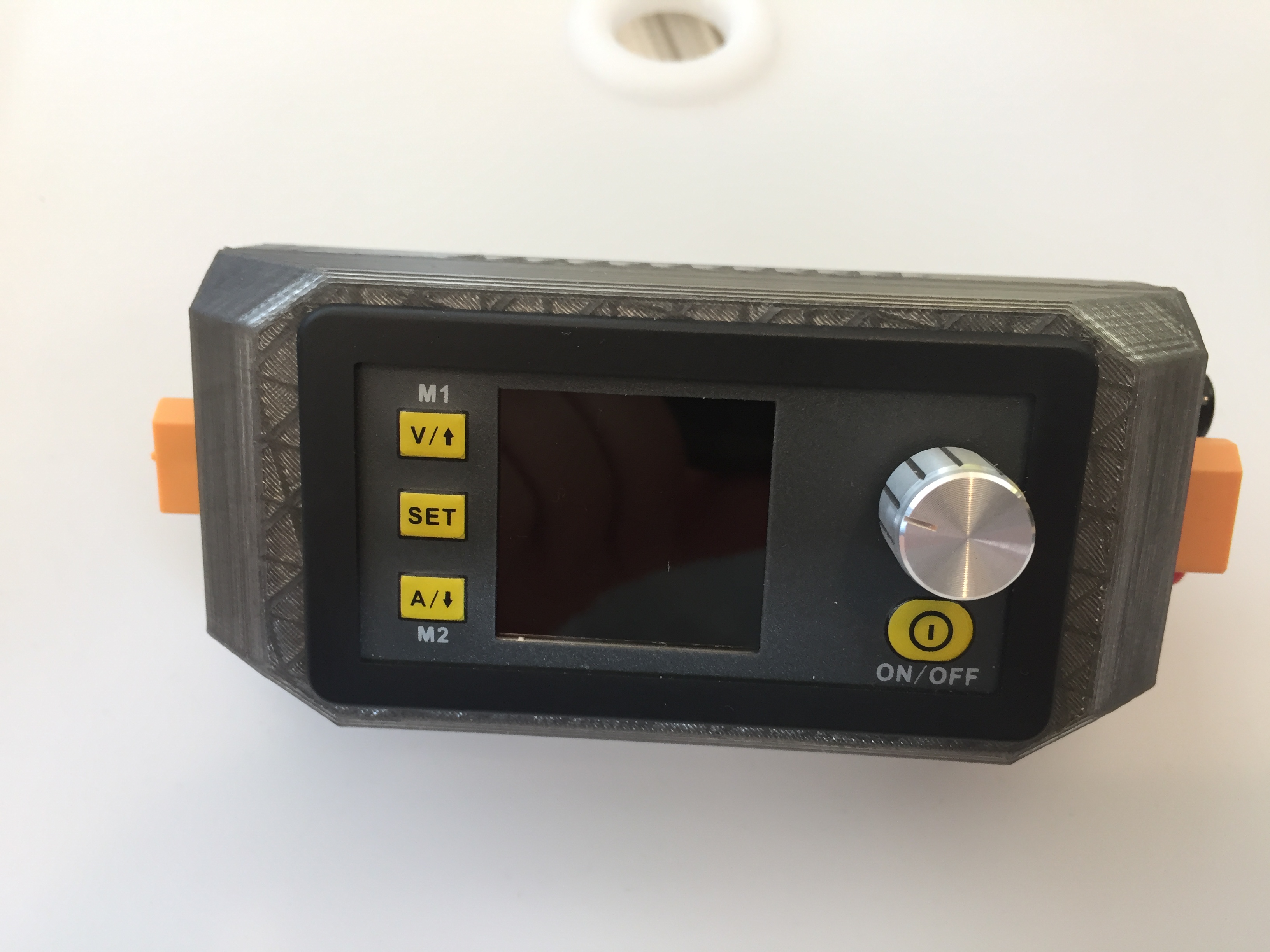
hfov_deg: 61.7
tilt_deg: -59.1
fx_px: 1064
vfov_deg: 48.2
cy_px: 476
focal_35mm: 29
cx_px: 635
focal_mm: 4.15
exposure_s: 1/33
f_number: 2.2
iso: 80
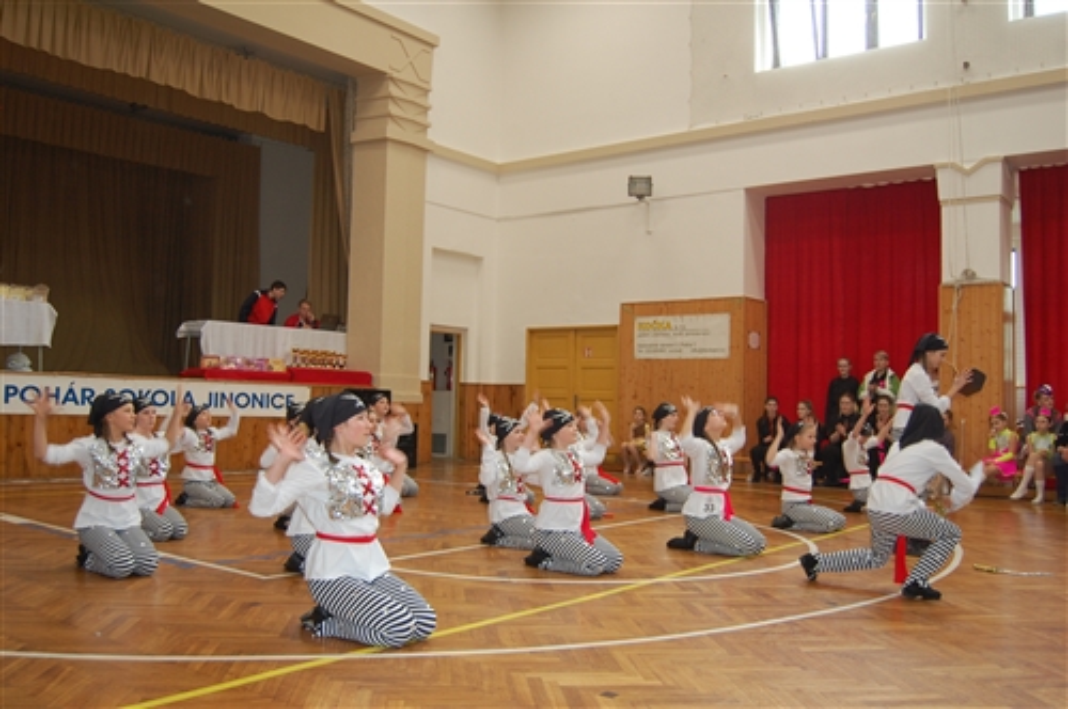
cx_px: 534
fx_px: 889
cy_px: 354
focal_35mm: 30
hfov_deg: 62.0
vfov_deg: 43.5
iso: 400
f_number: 3.8
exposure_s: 1/60
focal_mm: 20
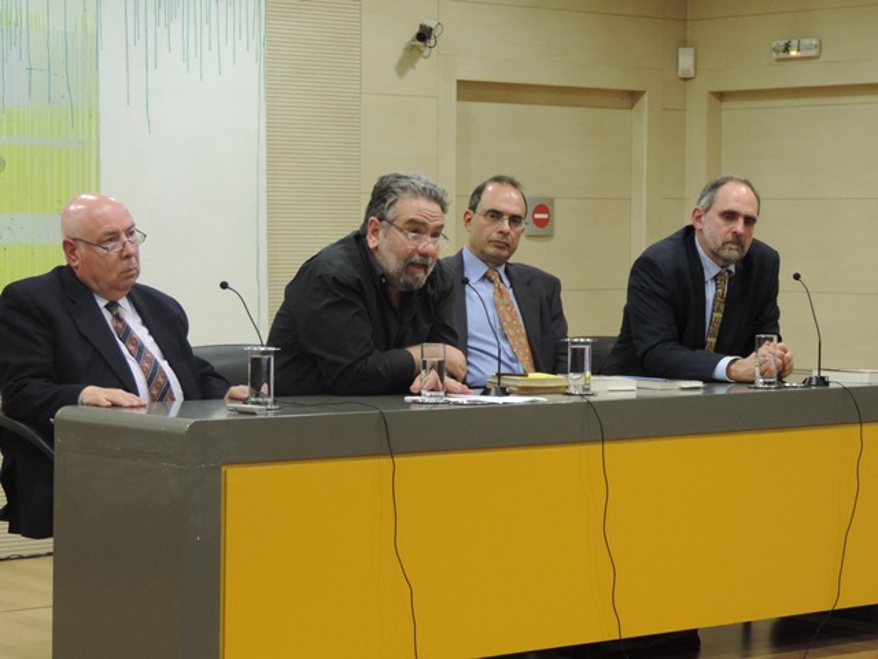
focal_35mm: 100
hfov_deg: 19.6
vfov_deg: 14.8
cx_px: 439
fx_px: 2536
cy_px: 330
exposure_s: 1/25
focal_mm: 17.8
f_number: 4.1
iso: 560
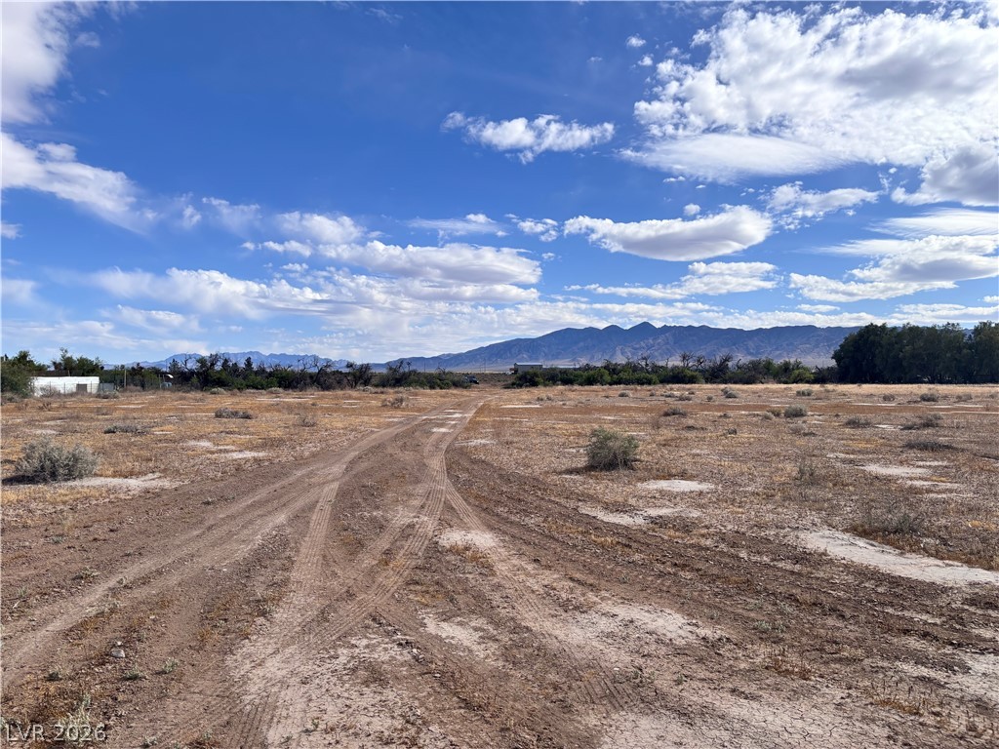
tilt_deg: -2.5
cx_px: 500
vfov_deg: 53.1
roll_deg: +0.2
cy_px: 374
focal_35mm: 26
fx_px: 750
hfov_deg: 67.3
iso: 50
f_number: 1.6
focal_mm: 5.96
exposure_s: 1/5952
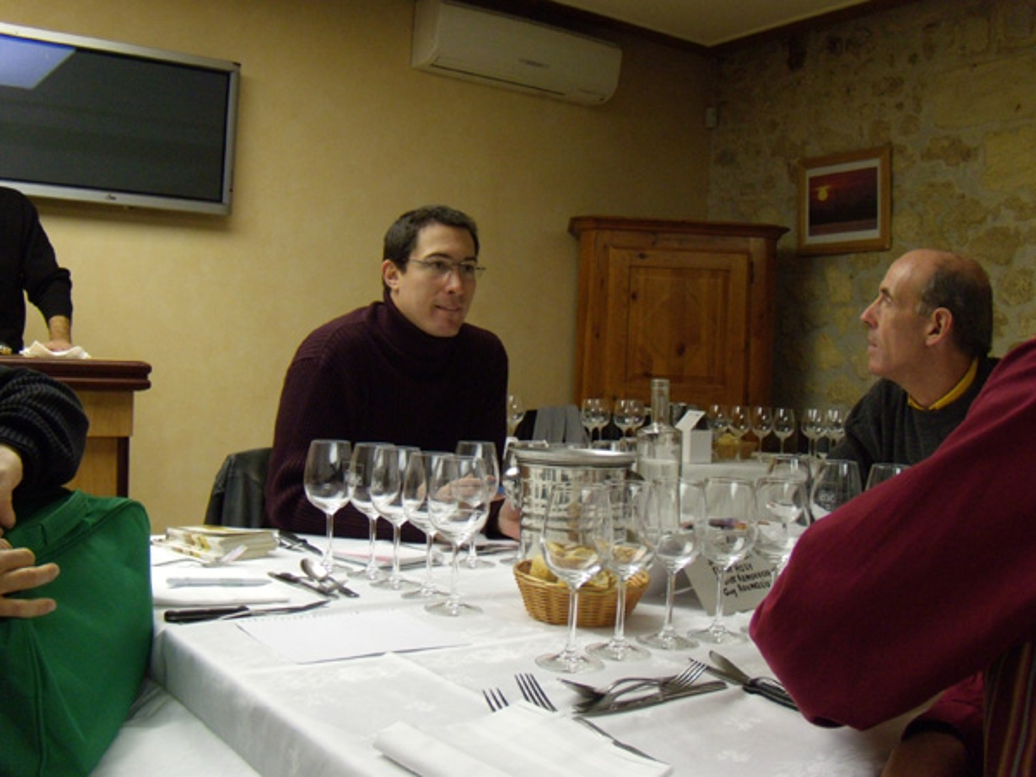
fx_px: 1077
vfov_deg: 39.7
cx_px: 518
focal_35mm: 36
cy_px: 388
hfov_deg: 51.4
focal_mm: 6.4
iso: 320
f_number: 3.6
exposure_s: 1/60
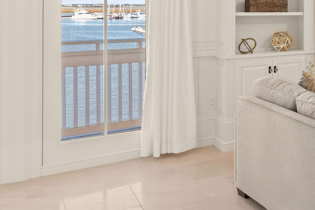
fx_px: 446
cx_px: 403
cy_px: 10
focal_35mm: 51
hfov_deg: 30.9
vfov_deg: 25.4
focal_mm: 17
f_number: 9
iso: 200
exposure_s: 1/1.25
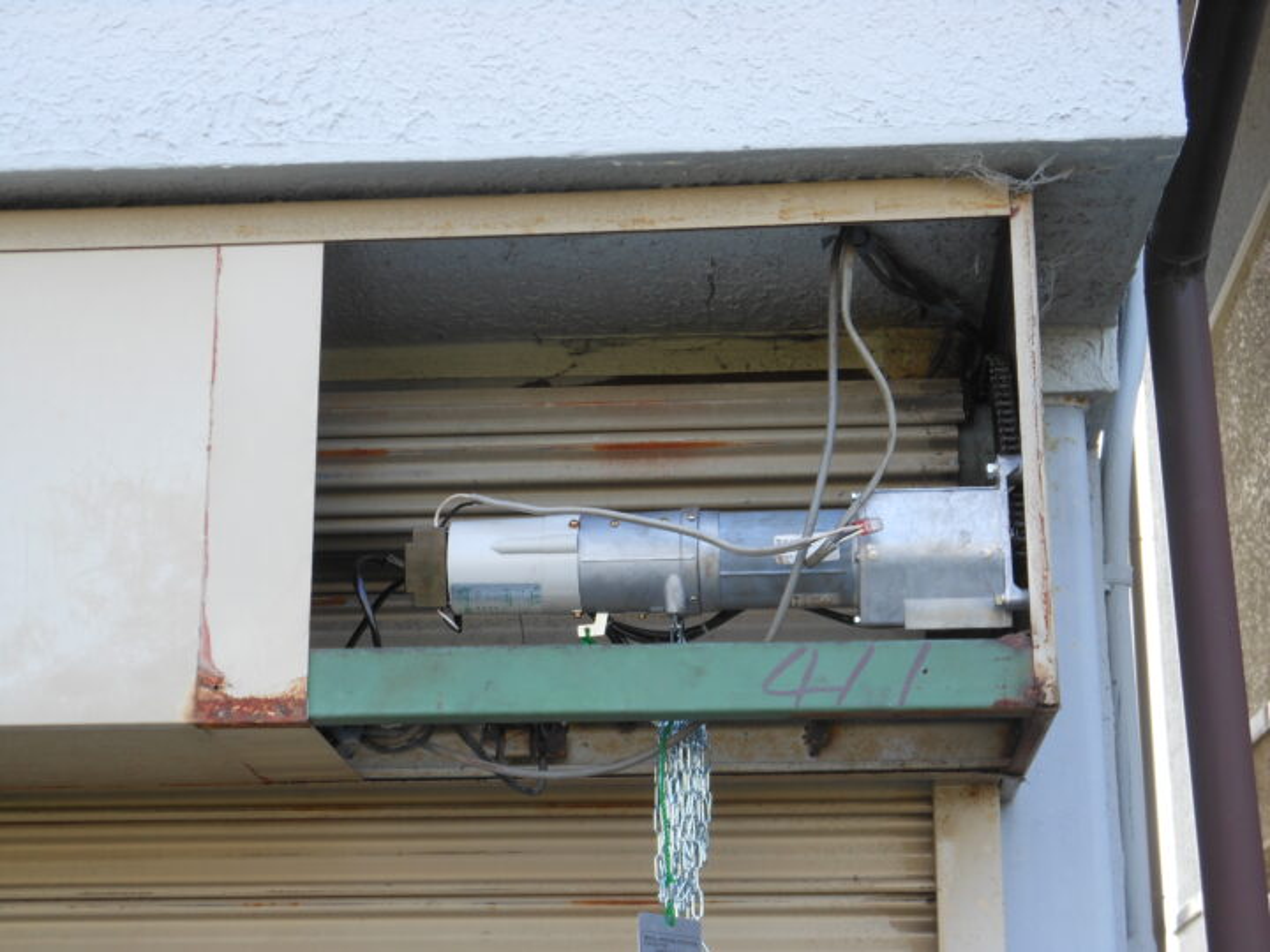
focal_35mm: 66
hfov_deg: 29.4
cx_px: 635
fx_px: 2421
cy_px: 476
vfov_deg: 22.3
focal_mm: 11.7
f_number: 4.3
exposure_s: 1/80
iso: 80
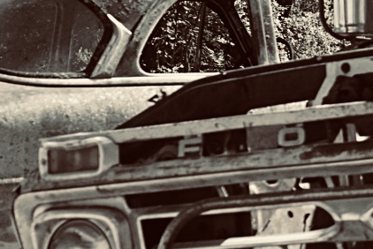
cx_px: 603
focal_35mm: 184
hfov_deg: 10.7
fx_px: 1908
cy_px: 121
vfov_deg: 7.5
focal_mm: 32
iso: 1250
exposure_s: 1/3200
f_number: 5
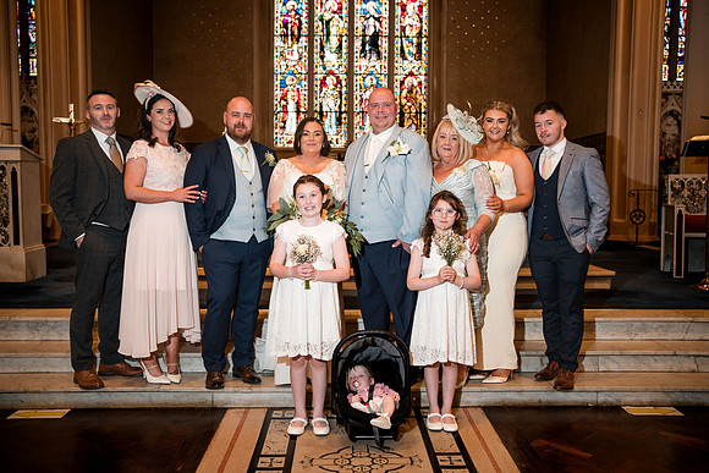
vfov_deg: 37.9
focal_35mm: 35
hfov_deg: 54.4
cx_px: 354
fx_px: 689
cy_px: 236
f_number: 3.5
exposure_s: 1/160
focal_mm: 35
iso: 800
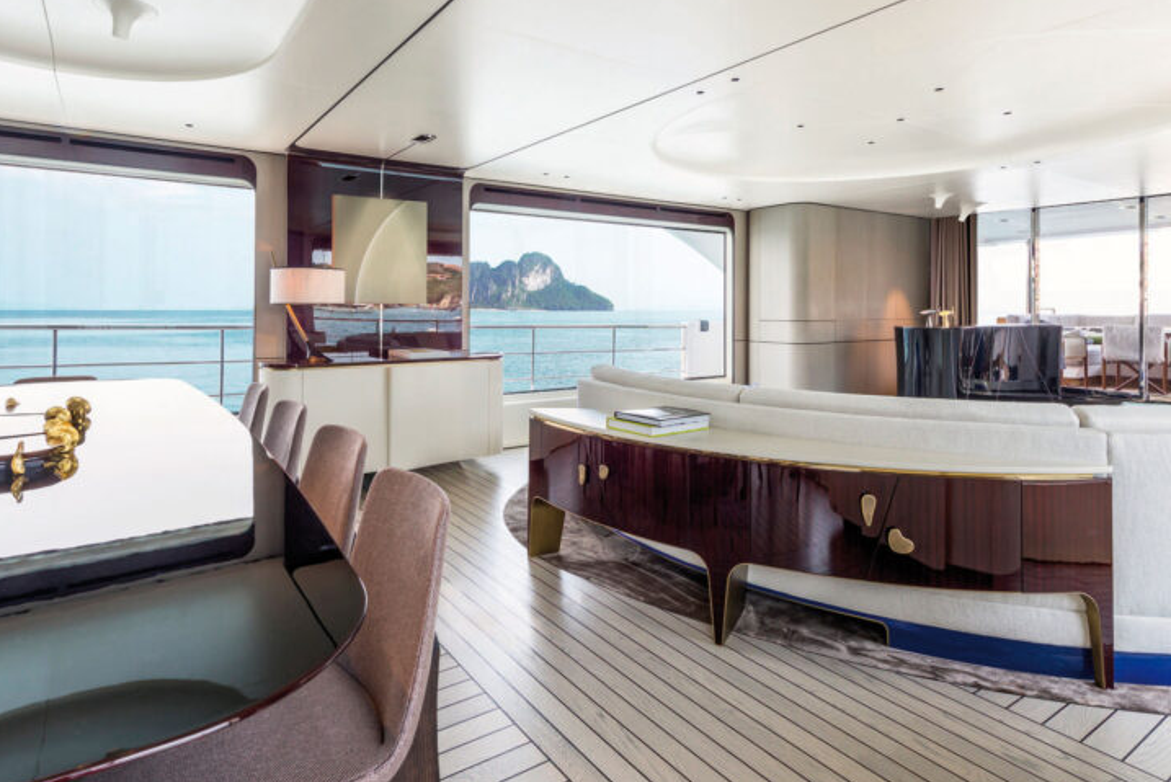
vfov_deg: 77.4
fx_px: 488
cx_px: 596
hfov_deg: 100.3
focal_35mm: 15
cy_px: 396
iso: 100
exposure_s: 1/6
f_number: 14
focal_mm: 14
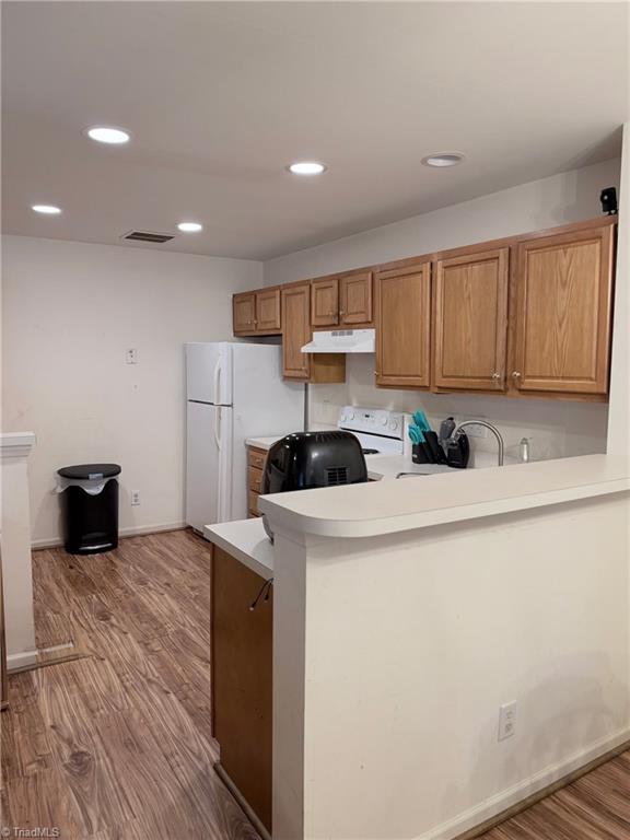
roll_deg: -0.6
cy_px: 420
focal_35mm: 24
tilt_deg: -5.2
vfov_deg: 71.6
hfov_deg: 56.8
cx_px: 315
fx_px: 582
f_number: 1.8
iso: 250
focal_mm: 6.93
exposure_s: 1/60
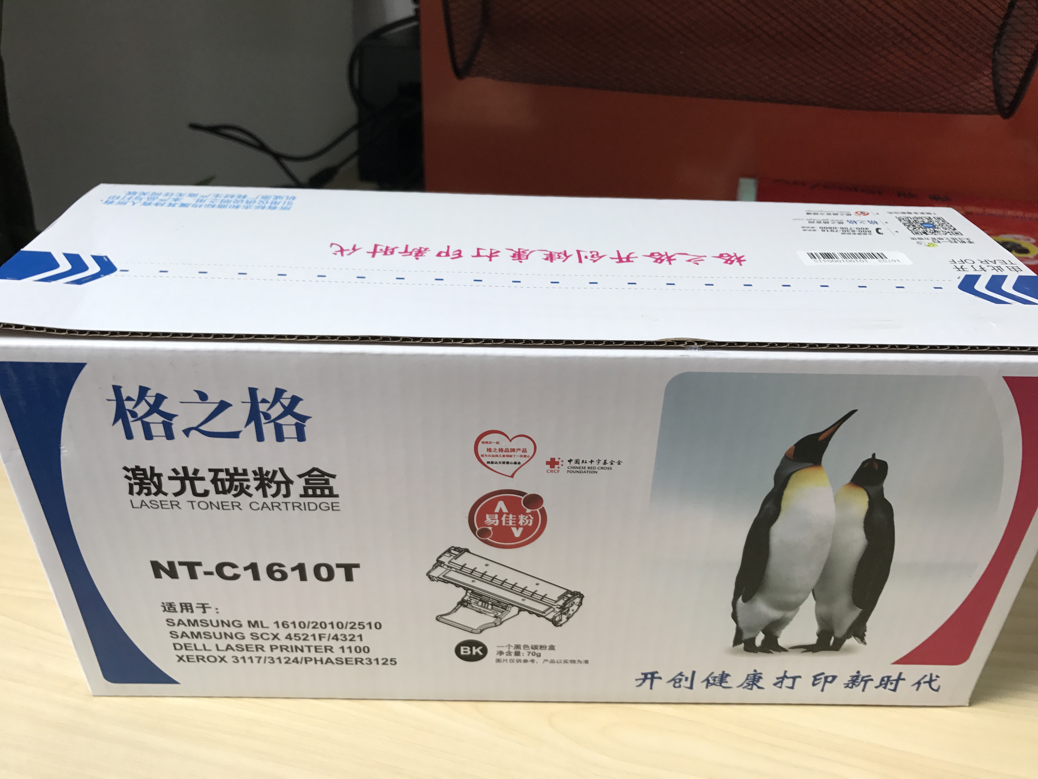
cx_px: 519
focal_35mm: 28
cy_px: 390
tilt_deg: -27.3
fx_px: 840
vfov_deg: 49.7
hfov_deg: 63.4
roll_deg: -2.2
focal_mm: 3.99
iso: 32
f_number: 1.8
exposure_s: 1/49
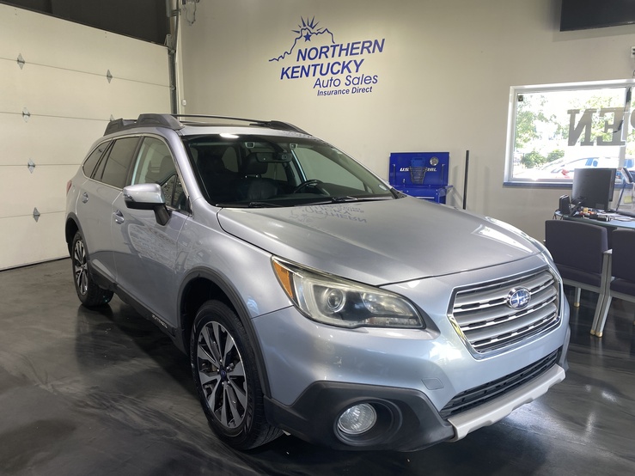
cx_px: 318
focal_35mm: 26
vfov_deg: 53.0
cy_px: 238
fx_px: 477
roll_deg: +0.0
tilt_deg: -9.4
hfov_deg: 67.3
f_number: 1.8
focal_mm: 4.25
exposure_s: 1/120
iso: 50
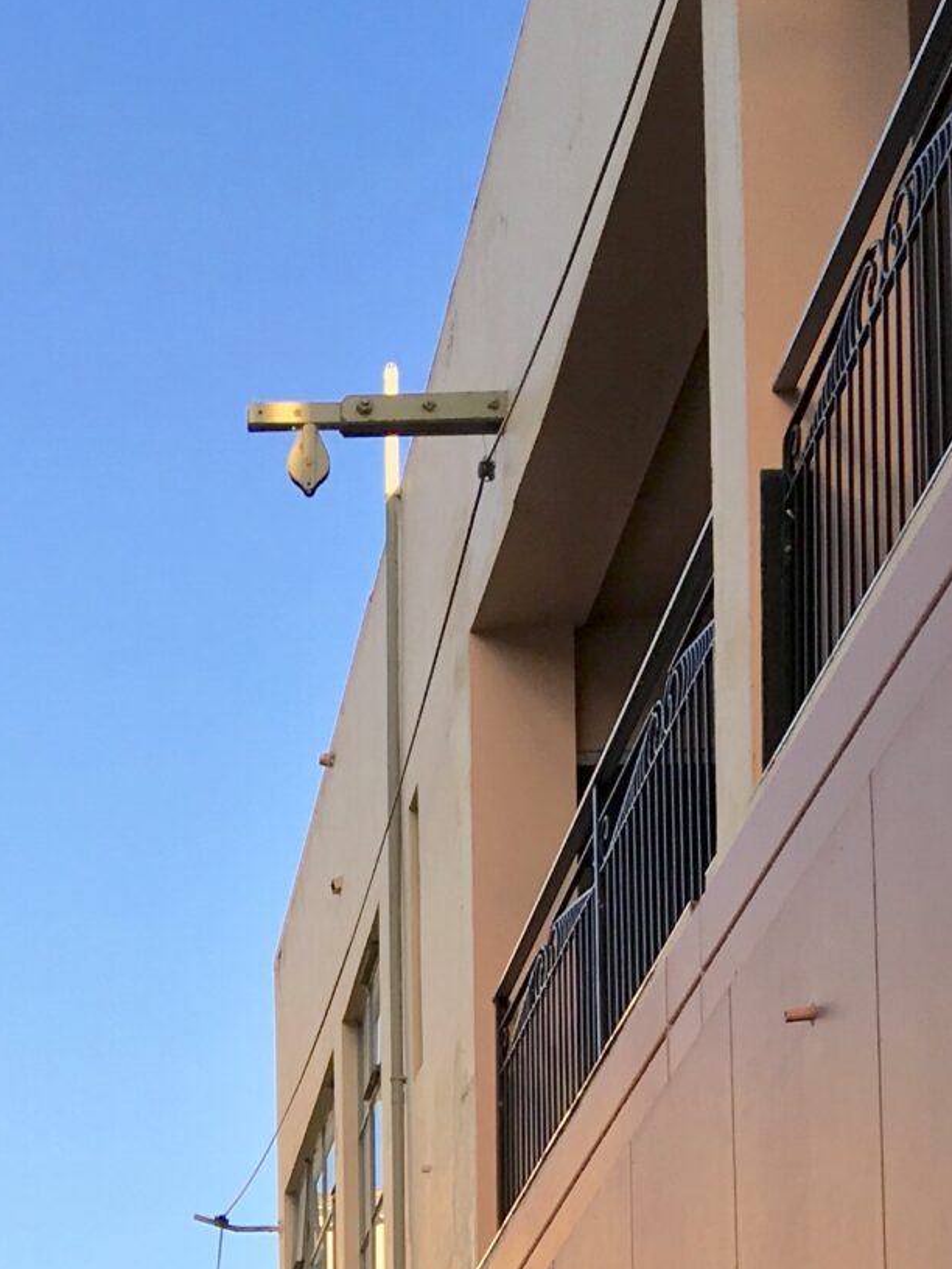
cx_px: -65
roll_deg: +0.4
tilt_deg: +5.8
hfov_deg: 15.8
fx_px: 3337
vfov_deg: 18.8
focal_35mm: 91
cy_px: 1931
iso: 25
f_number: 2.2
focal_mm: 4.15
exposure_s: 1/534
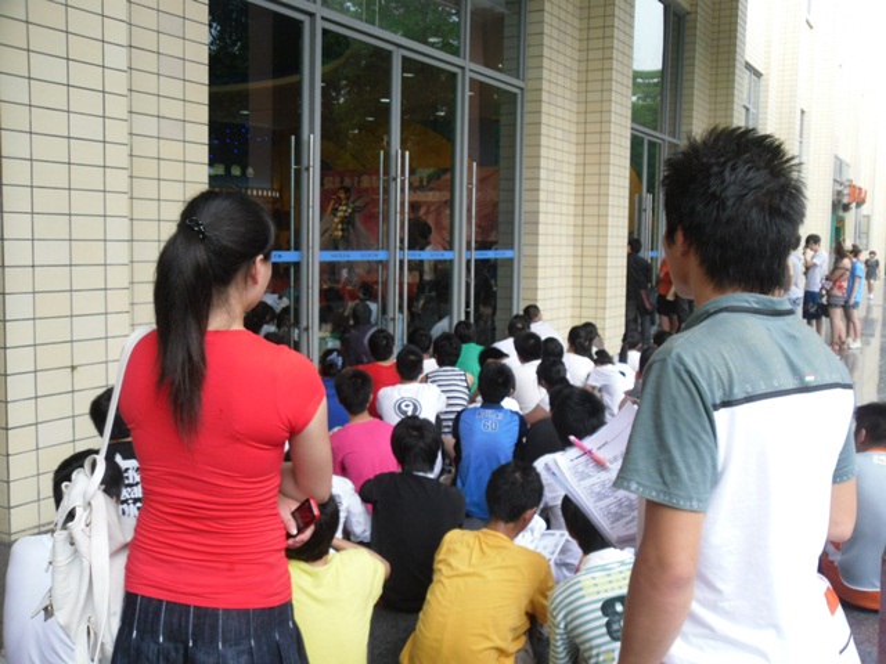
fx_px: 1152
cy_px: 332
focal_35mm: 45
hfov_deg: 42.1
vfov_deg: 32.2
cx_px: 443
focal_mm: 6.3
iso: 100
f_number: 3.5
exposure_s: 1/90
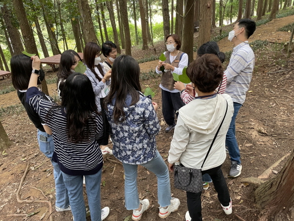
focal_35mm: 26
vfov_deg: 53.1
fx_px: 221
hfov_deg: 67.3
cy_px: 110
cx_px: 147
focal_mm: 4.2
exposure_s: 1/60
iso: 160
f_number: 1.6
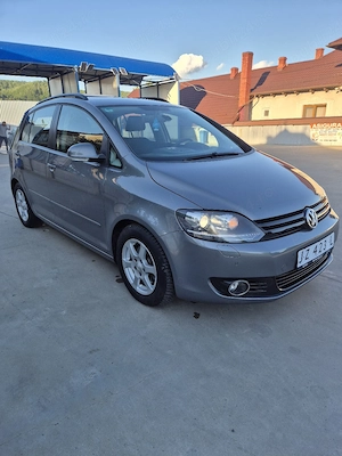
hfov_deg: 58.9
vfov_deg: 73.9
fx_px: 303
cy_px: 228
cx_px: 171
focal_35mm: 23
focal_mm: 5.4
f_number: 1.8
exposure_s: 1/769
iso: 25
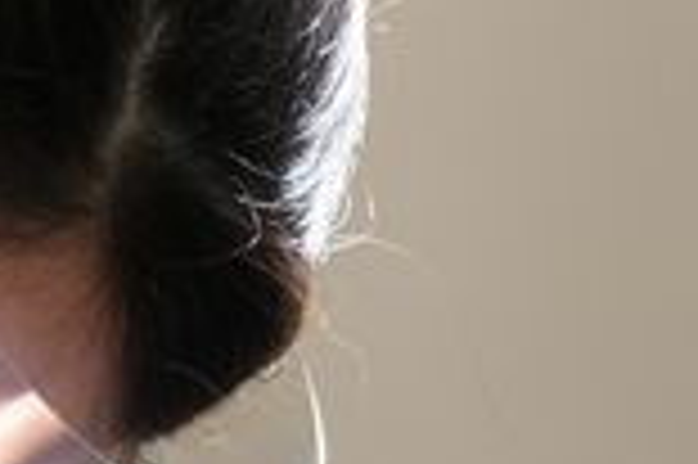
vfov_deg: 5.6
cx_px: -455
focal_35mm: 243
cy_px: 646
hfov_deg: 8.2
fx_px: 4706
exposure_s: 1/100
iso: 500
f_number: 3.6
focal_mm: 31.5
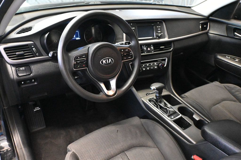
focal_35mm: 29
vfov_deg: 44.6
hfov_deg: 63.2
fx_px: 196
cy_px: 80
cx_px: 120
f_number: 3.8
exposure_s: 1/50
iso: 12800
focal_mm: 19.5
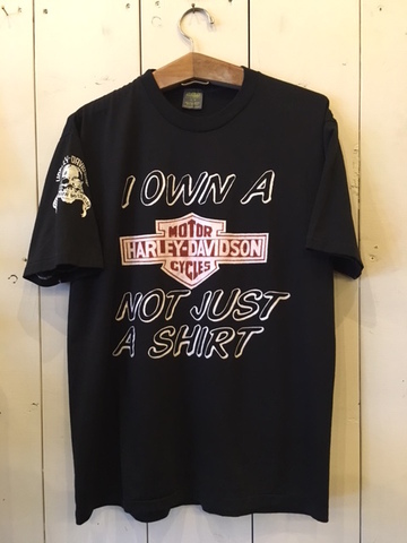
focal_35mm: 29
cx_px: 204
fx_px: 455
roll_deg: +0.4
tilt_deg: -2.0
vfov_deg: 61.7
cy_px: 272
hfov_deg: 48.2
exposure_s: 1/25
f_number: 2.2
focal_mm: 4.15
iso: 200
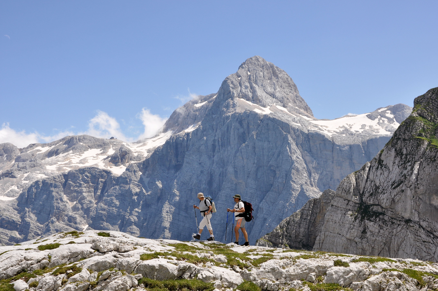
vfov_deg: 26.4
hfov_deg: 38.9
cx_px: 219
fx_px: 620
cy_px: 146
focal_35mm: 51
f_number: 9
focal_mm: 34
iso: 200
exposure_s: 1/320
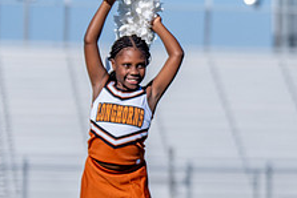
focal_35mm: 380
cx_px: 352
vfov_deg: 3.6
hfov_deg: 5.4
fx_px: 3137
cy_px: 113
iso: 100
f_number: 2.8
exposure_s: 1/2500
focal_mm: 115
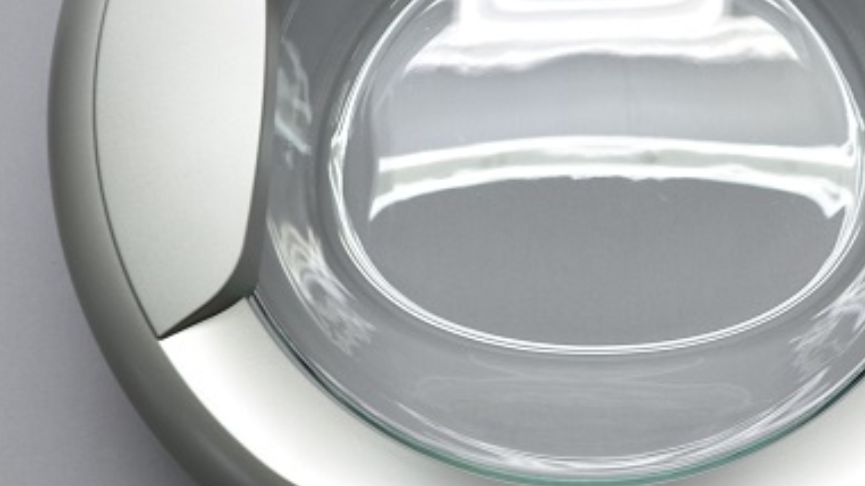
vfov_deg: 13.6
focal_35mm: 89
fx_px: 2041
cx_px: 572
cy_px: 229
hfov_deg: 23.8
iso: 100
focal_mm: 24
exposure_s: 1/30
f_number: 3.3
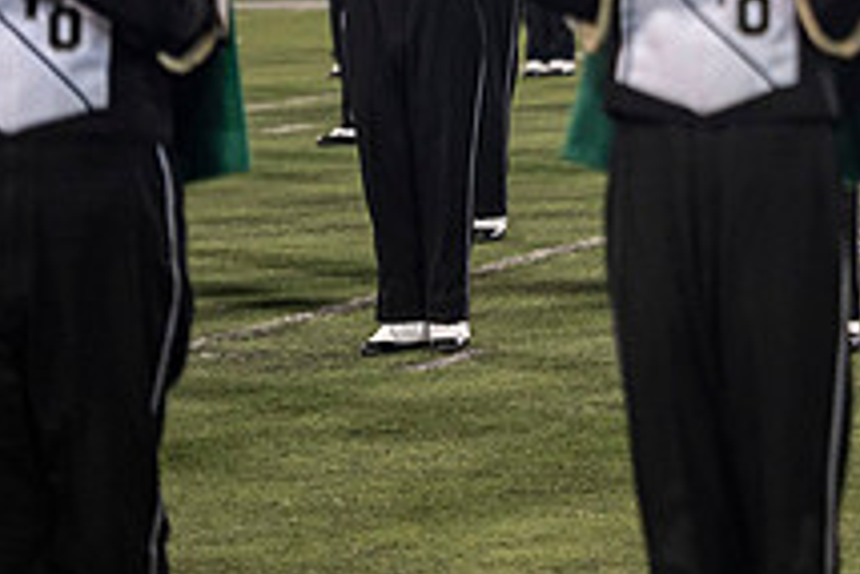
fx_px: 7506
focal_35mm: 314
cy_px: -112
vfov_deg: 4.4
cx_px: 1161
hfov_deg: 6.5
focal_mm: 116
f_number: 2.8
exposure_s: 1/500
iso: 1000
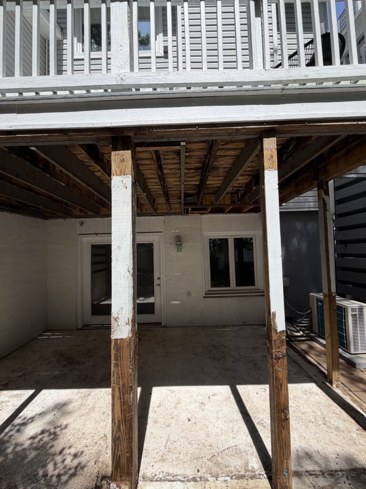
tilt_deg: +6.3
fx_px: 197
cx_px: 183
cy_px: 244
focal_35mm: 14
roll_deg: +0.9
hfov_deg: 85.7
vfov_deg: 102.1
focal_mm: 2.22
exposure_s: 1/770
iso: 25
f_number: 2.2
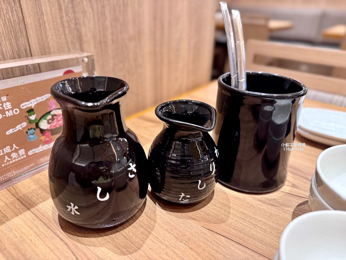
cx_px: 173
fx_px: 240
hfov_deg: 71.6
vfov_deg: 56.8
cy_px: 130
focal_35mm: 24
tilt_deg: -26.5
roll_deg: -1.1
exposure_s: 1/60
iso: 500
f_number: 1.78
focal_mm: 6.76
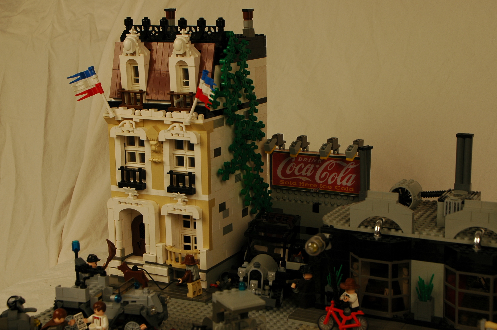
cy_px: 165
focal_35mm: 63
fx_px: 869
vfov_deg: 21.5
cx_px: 248
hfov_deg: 31.9
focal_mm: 42
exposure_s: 1/100
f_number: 9
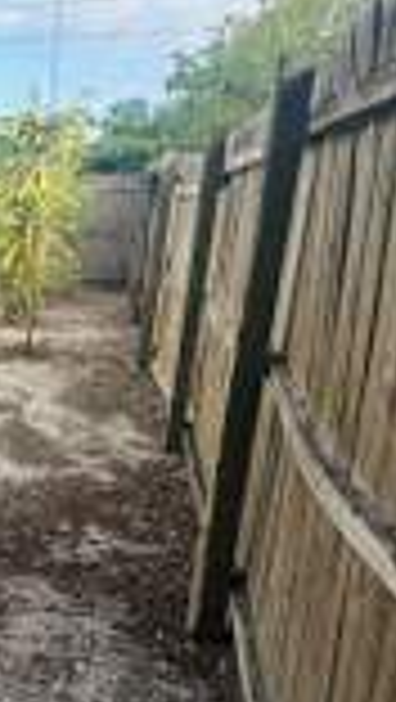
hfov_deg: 19.3
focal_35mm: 47
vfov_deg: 43.6
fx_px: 875
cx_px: -315
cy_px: 405
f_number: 2.2
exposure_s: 1/861
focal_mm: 2.22
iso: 40
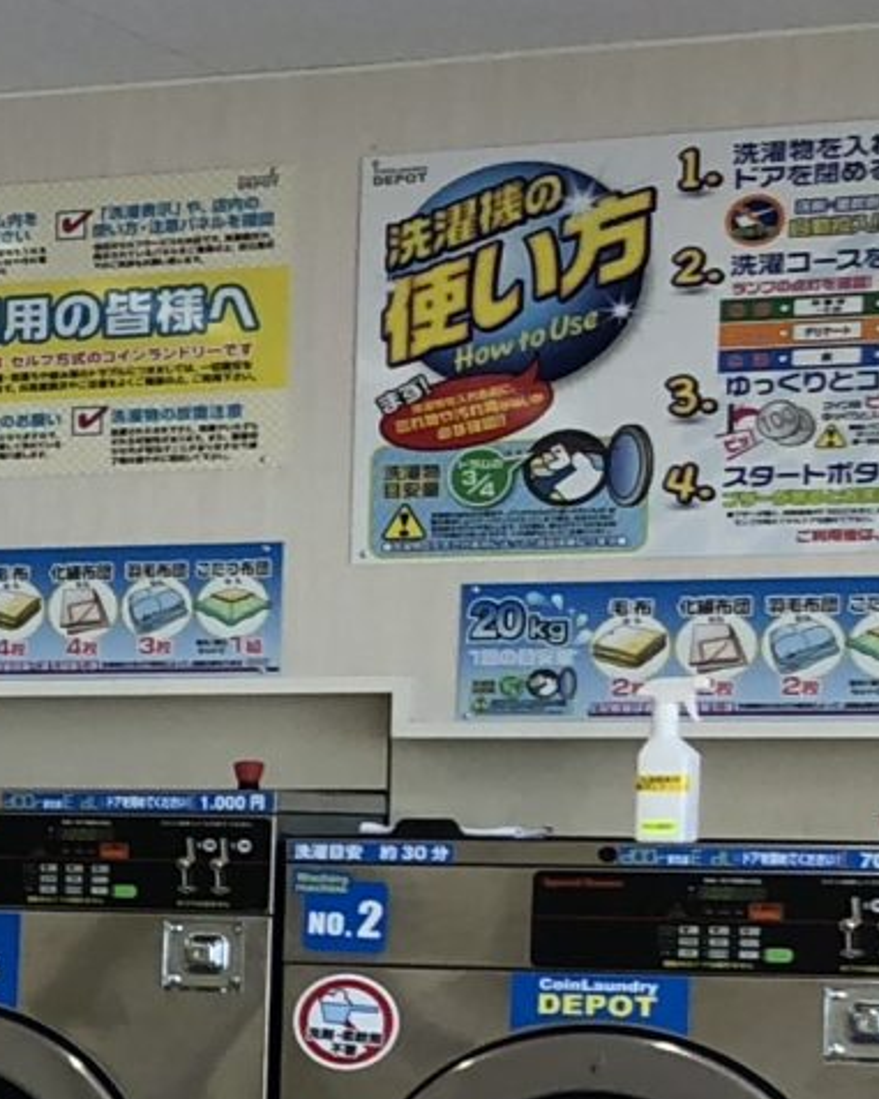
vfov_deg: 13.0
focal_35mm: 147
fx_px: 4779
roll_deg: +1.0
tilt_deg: -1.9
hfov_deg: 8.3
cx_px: -2063
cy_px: 988
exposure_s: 1/100
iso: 25
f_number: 1.8
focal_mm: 3.99
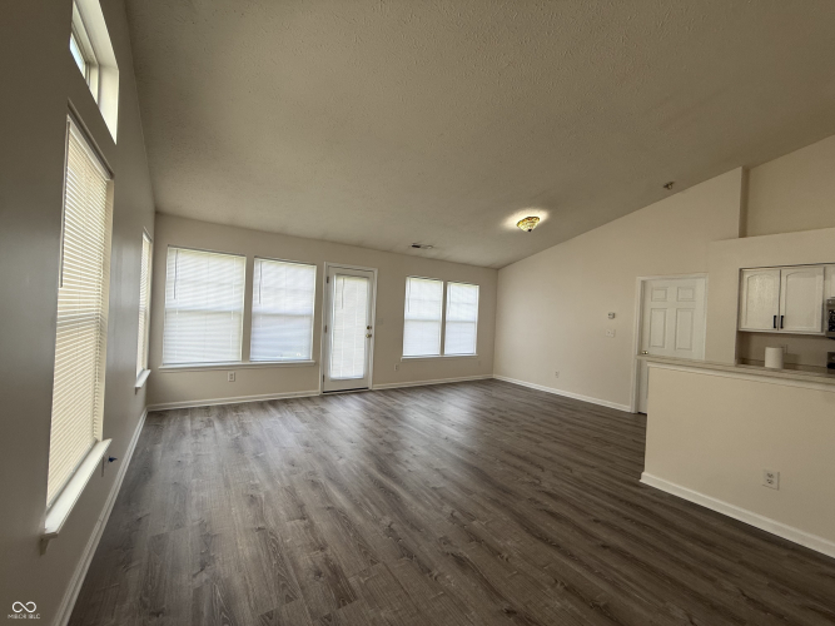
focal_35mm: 14
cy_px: 313
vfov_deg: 85.7
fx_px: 338
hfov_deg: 102.1
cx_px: 418
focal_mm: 2.22
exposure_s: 1/120
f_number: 2.2
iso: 80
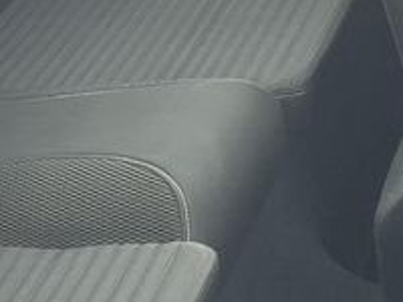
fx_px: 1350
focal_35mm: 116
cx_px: 193
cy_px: -12
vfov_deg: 12.6
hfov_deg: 17.0
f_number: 1.8
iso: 64
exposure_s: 1/108
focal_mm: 3
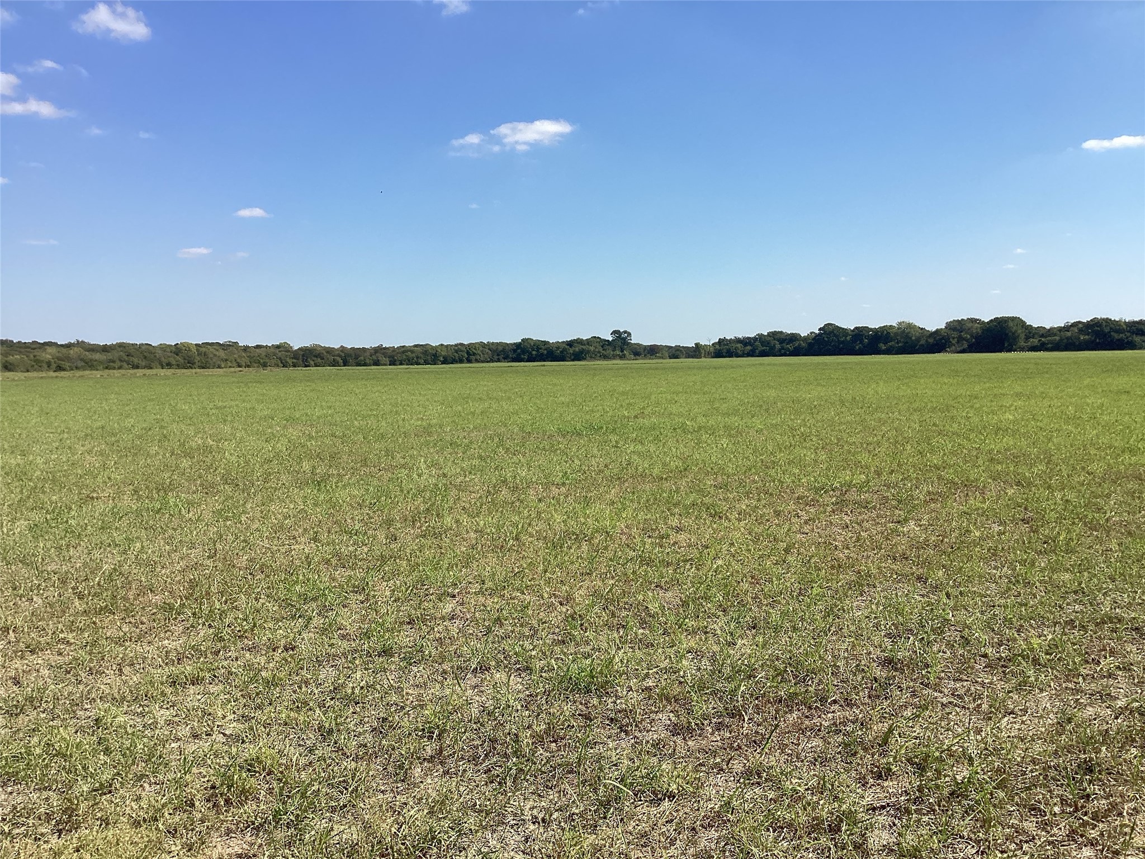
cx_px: 572
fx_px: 1025
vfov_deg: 45.4
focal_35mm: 31
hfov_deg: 58.4
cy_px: 430
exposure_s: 1/1508
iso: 25
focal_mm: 3.3
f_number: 2.4
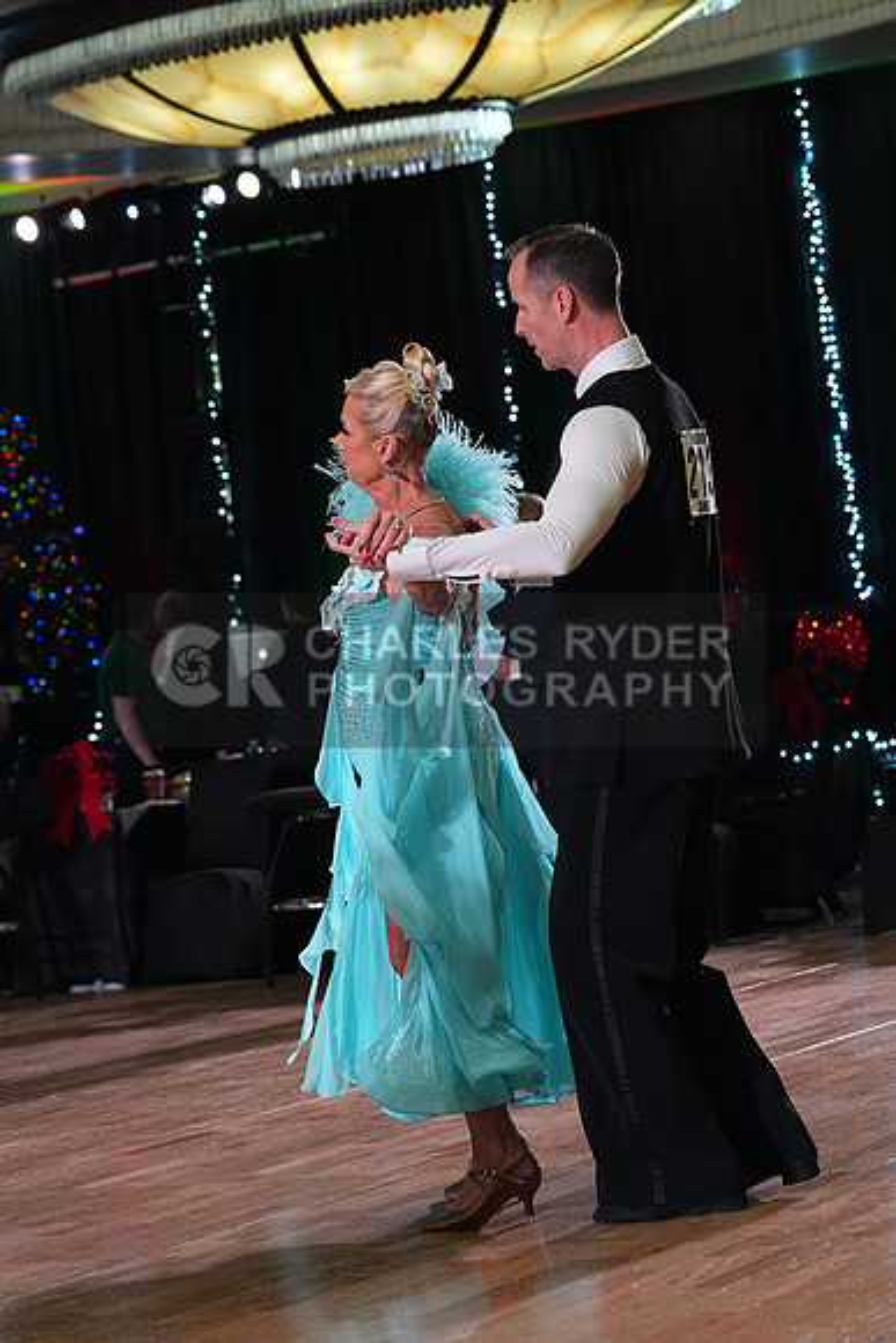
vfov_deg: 20.4
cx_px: 448
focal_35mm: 100
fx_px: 3731
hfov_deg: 13.7
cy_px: 672
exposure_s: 1/400
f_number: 5.6
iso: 6400
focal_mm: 100
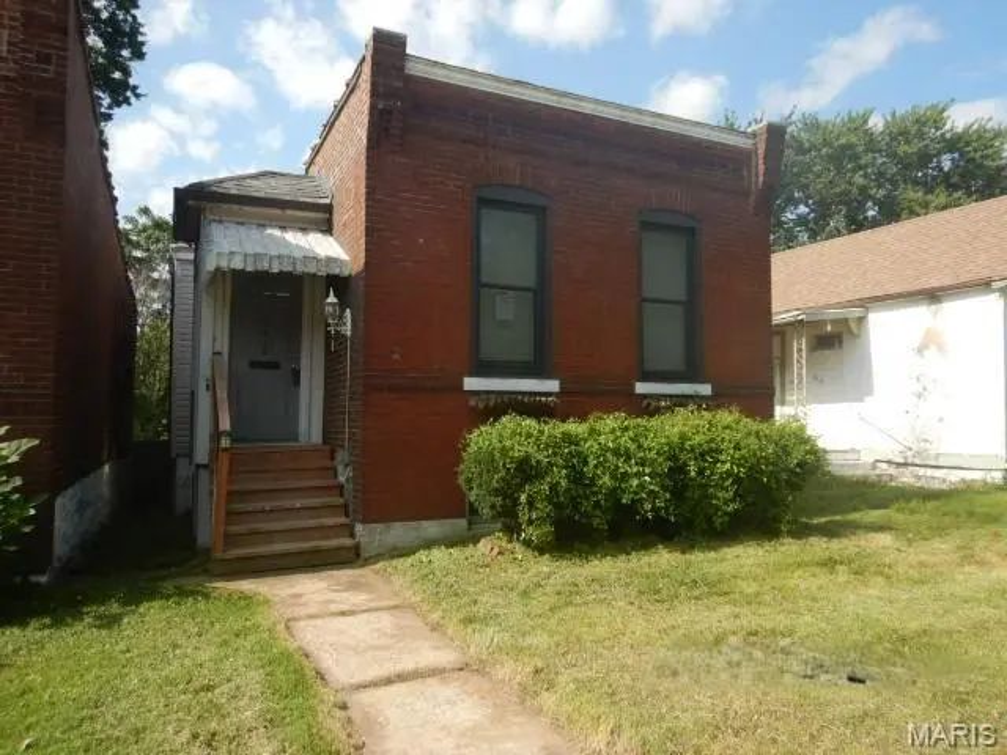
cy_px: 378
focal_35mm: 24
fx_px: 698
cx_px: 504
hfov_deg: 71.6
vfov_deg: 56.8
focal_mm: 4.3
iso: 125
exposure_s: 1/1000
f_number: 2.8
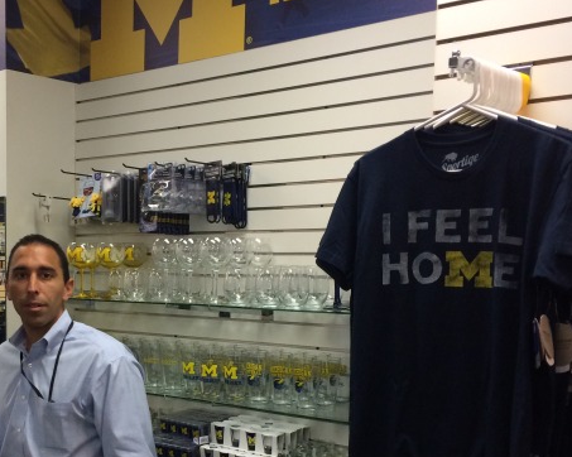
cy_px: 338
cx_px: 133
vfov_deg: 29.8
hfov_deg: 36.4
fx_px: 846
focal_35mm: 50
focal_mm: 4.15
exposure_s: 1/30
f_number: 2.2
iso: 64
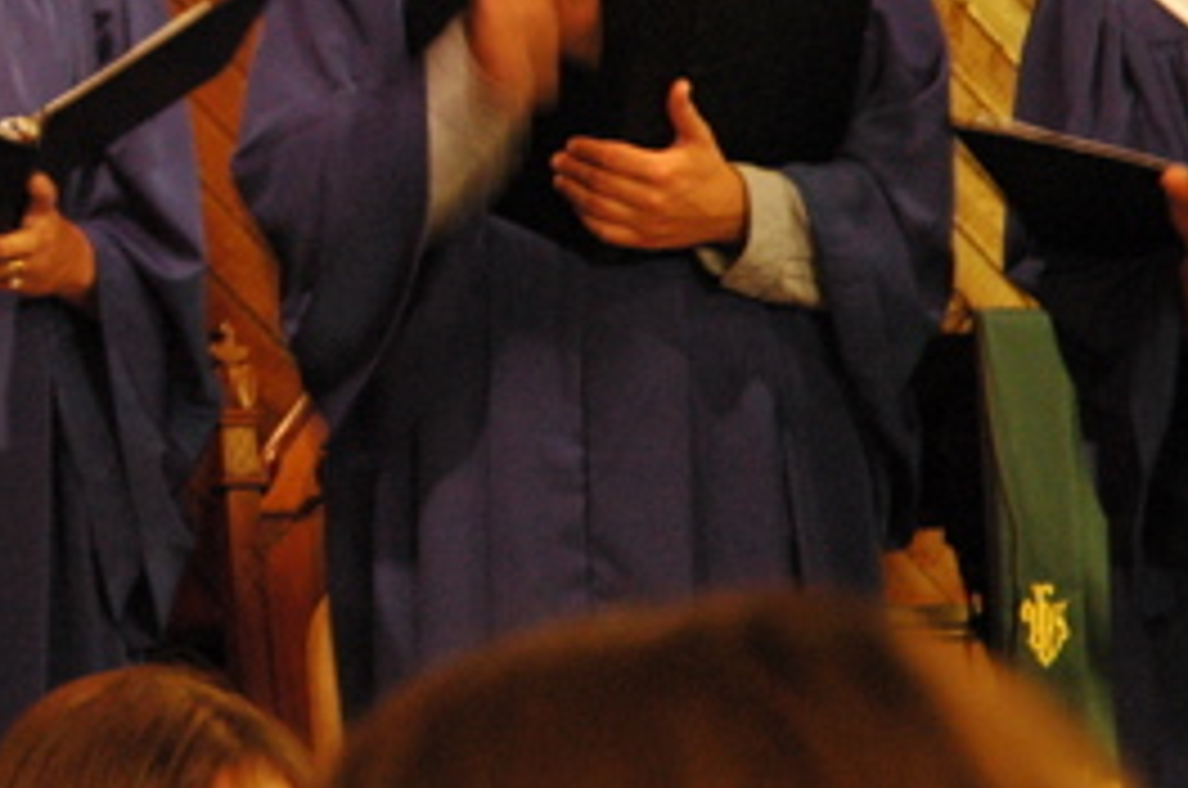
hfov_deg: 9.4
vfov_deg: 6.3
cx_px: -112
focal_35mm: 218
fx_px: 7181
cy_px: -52
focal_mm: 60
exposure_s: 1/8
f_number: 5.6
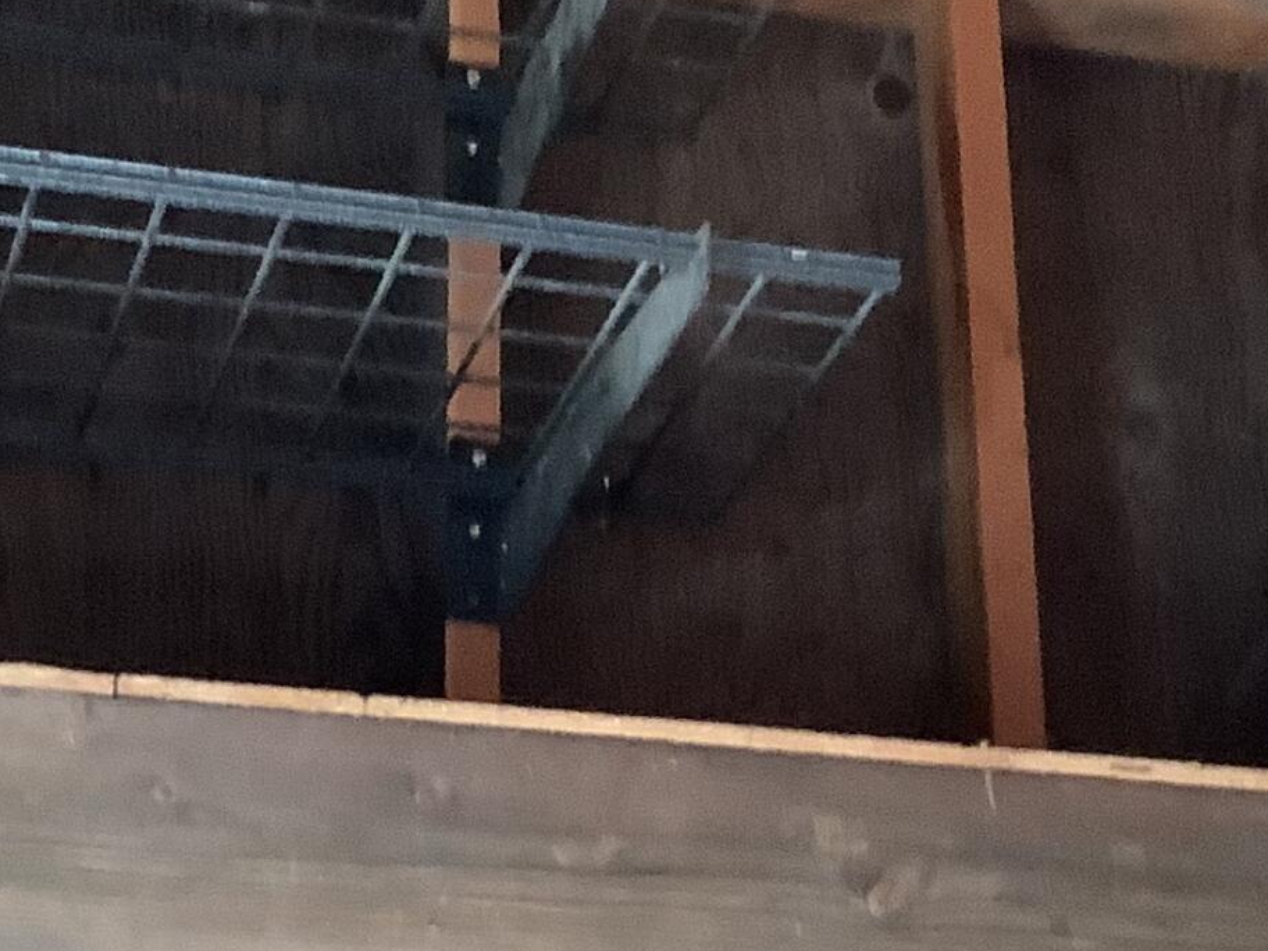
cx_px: 592
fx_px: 3736
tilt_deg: +23.3
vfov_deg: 14.5
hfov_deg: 19.3
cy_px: 621
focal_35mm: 102
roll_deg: +1.3
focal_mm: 3.3
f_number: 2.4
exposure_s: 1/30
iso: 320
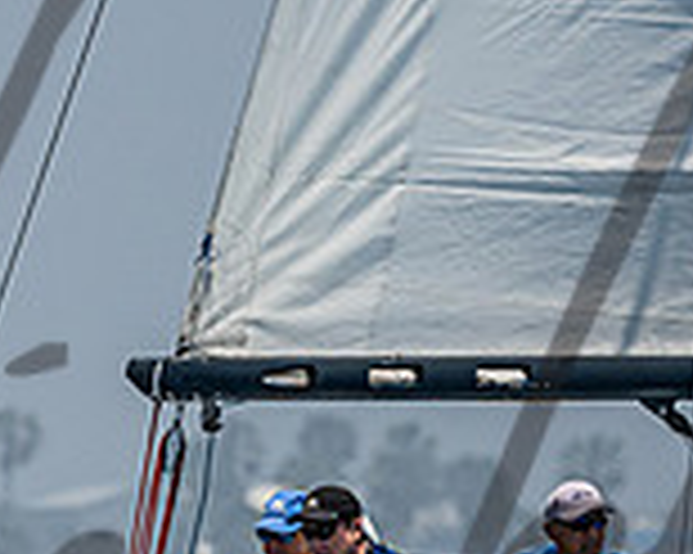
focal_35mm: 1409
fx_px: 28880
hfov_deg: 1.4
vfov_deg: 1.1
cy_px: 797
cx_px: 514
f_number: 6.3
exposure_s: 1/5000
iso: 400
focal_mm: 290
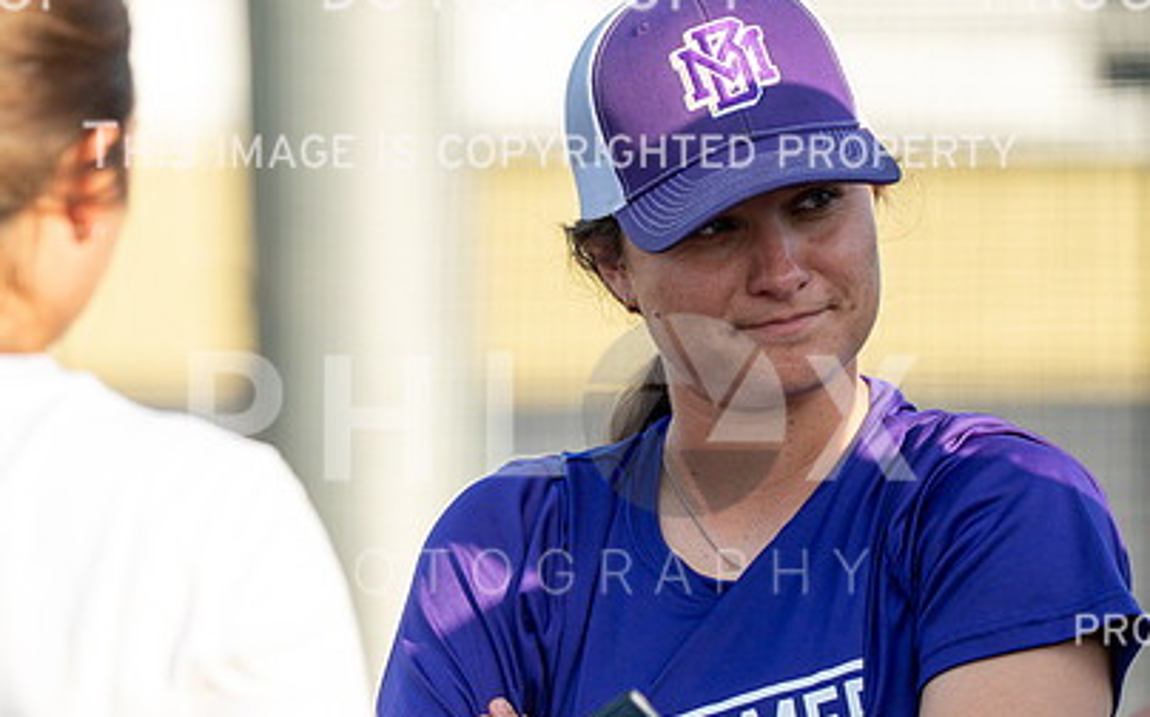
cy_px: 454
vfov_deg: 1.9
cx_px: 552
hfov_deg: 3.0
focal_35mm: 700
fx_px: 21927
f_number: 6.3
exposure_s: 1/800
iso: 400
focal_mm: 478
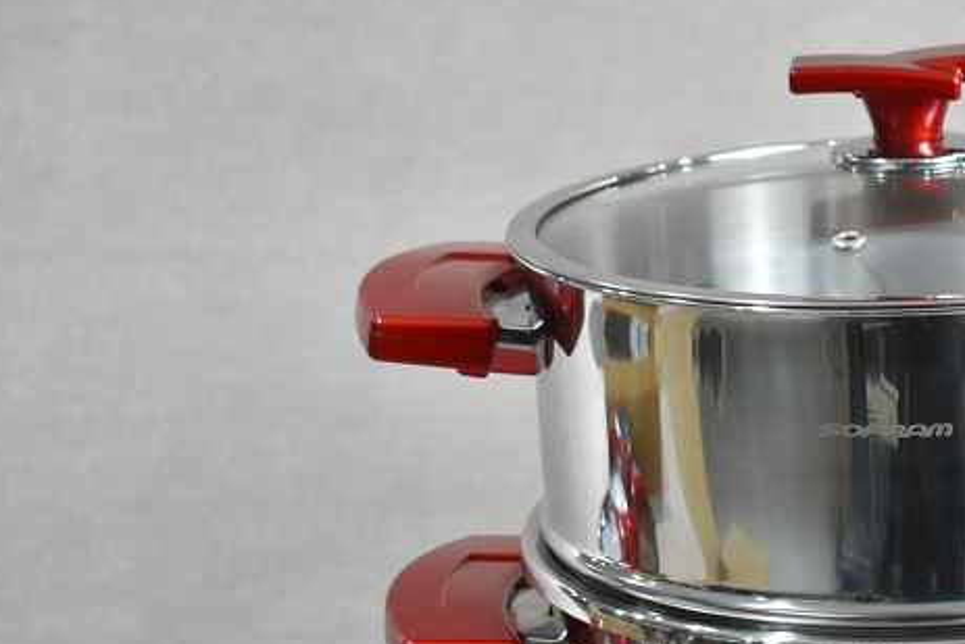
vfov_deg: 12.4
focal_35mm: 110
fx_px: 2949
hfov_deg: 18.2
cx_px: 944
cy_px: 567
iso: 1600
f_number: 4.5
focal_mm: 34
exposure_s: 1/60
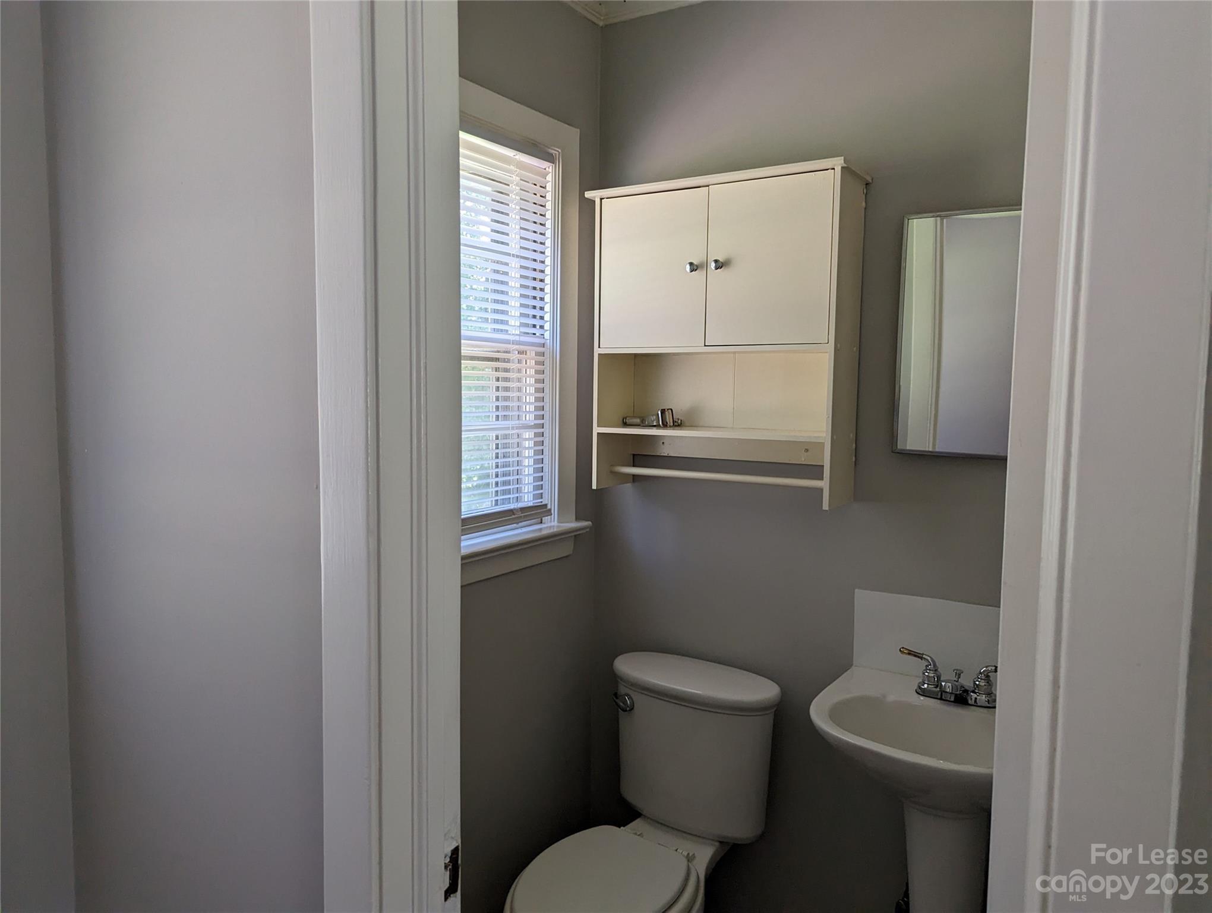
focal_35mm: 24
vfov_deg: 56.9
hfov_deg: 71.5
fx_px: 841
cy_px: 456
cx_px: 606
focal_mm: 6.81
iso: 542
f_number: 1.85
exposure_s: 1/549
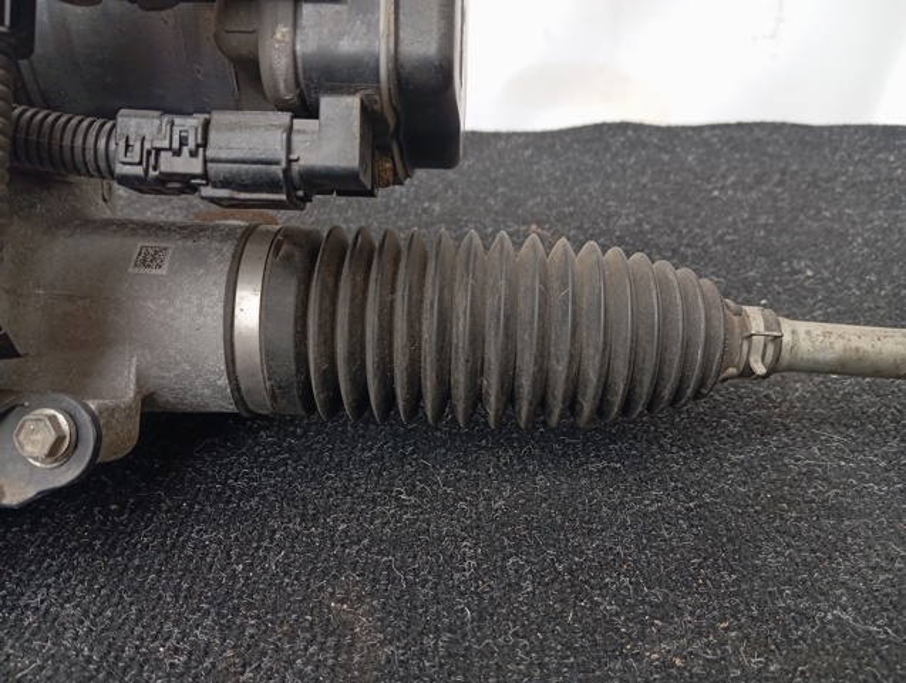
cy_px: 342
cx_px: 453
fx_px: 734
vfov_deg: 49.9
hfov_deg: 63.4
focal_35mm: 28
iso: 59
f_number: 1.8
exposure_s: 1/100
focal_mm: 4.22
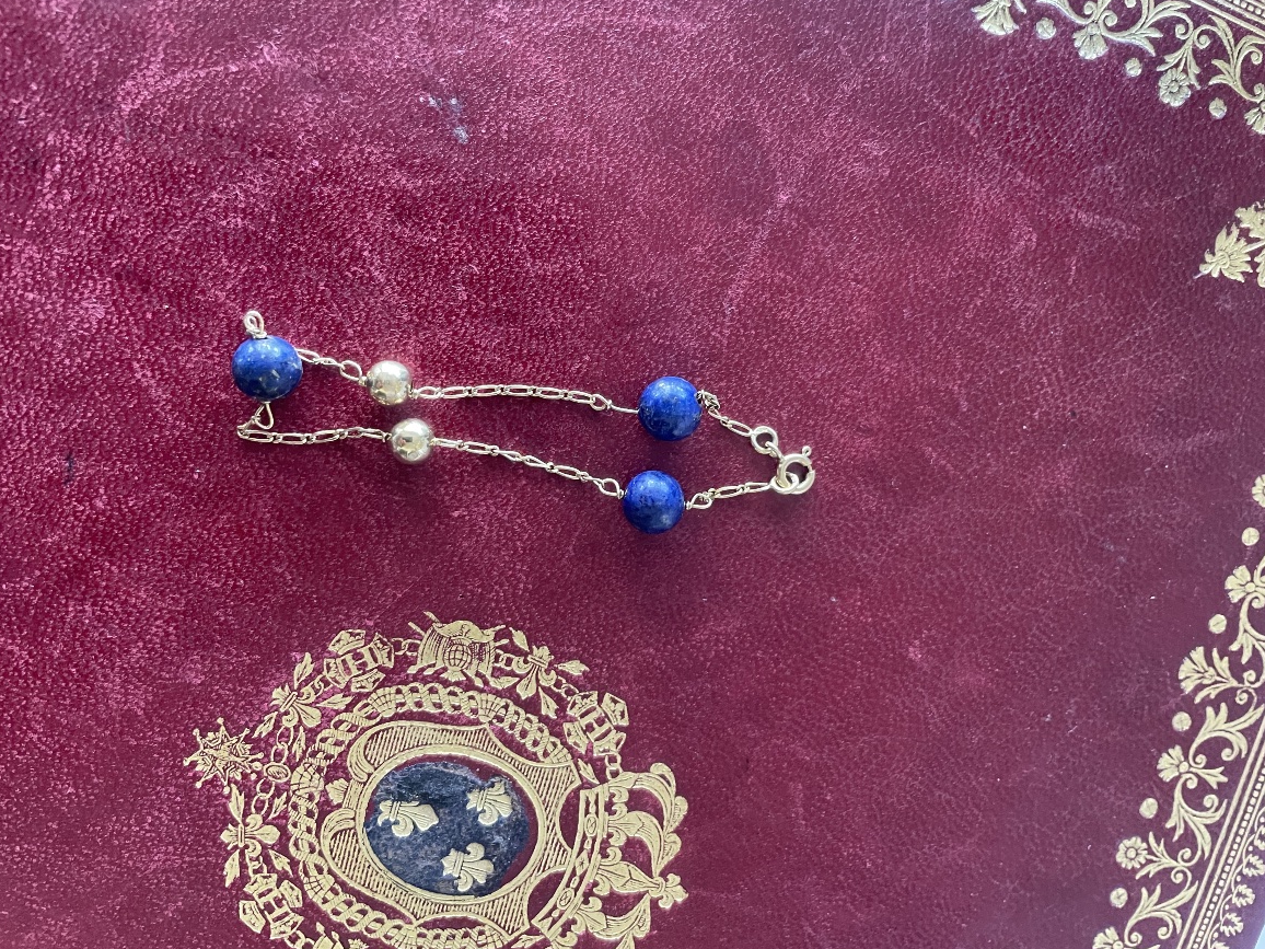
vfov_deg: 51.3
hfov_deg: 65.3
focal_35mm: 27
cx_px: 646
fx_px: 987
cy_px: 460
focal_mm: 4.2
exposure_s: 1/58
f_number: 1.6
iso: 500
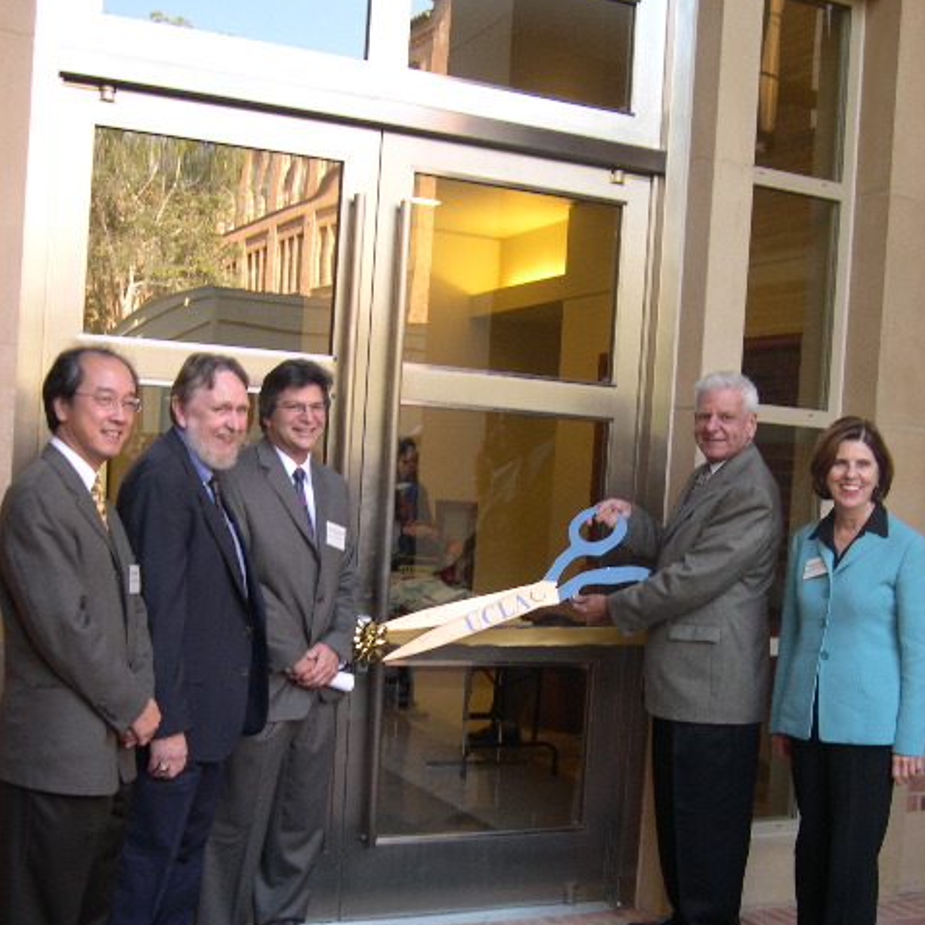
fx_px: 1360
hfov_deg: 37.6
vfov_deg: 37.2
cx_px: 462
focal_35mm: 45
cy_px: 598
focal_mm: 8
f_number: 2.8
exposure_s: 1/43.3
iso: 100
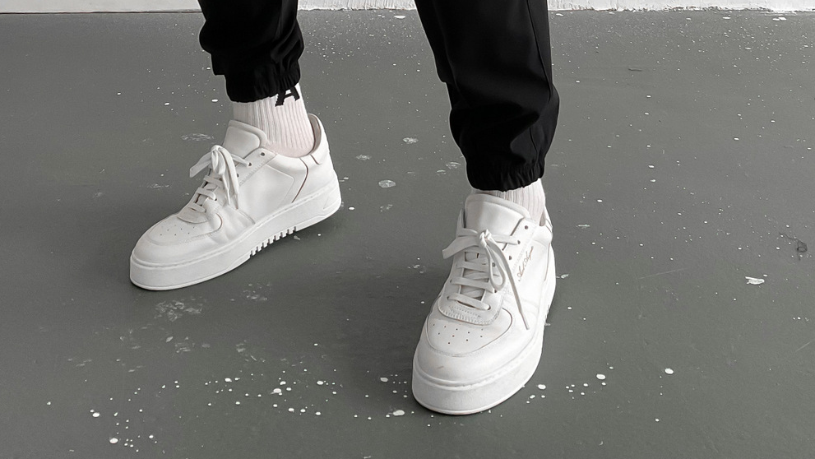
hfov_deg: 40.6
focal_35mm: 51
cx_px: 389
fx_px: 1102
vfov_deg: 20.9
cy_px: -175
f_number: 1.8
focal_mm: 3
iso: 64
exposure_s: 1/90
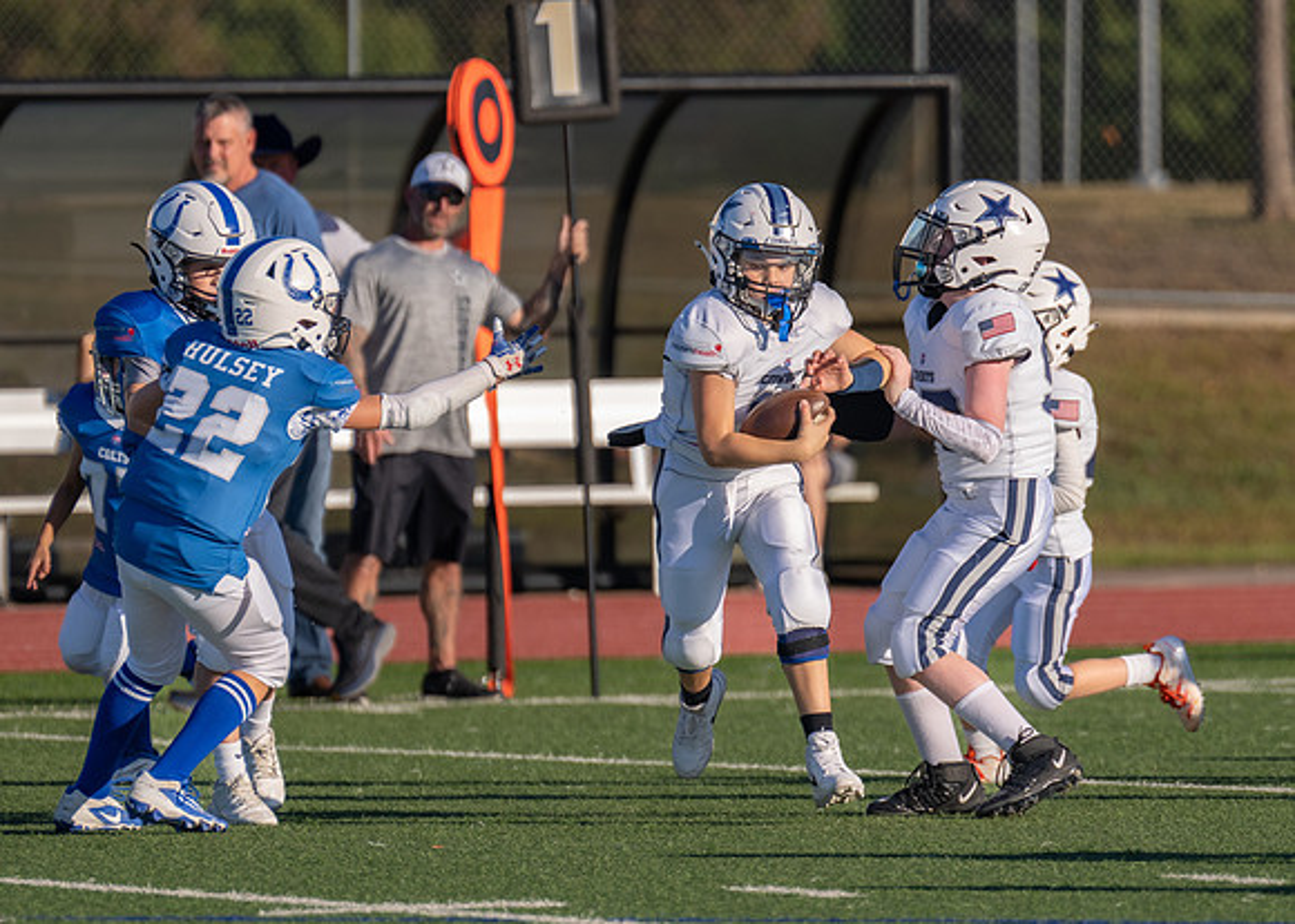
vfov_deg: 3.0
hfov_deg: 4.3
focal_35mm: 472
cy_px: 547
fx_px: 17367
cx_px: 770
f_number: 4
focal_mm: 280
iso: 200
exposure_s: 1/2500
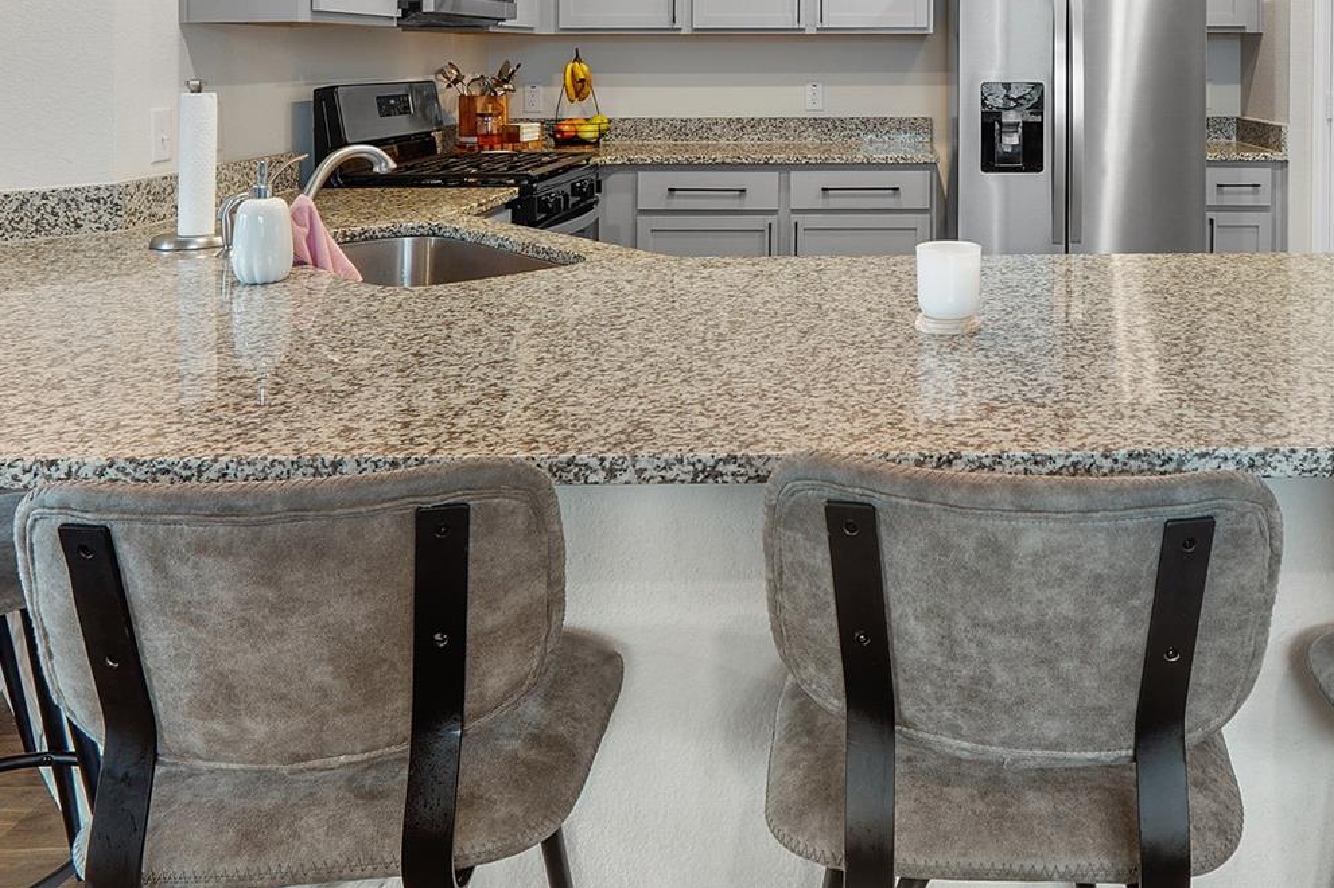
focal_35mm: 31
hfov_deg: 58.0
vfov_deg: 39.3
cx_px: 958
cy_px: 89
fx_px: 1148
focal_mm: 10
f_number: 9
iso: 100
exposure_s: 1/1.25
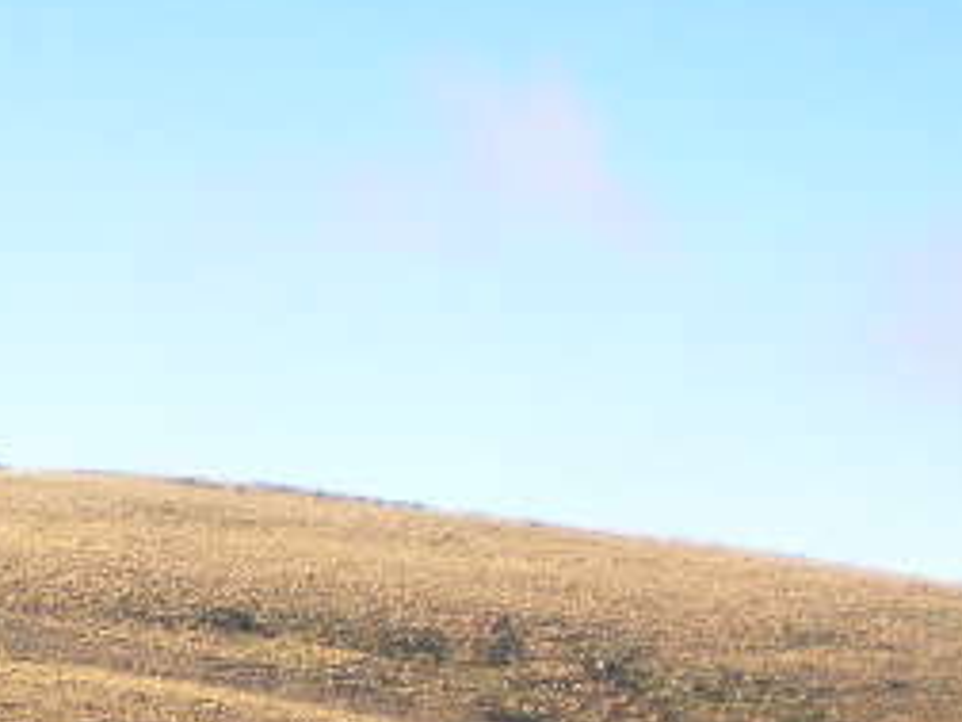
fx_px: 3946
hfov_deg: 13.7
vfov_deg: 9.8
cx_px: -50
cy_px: 1383
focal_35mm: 142
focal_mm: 6.3
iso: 80
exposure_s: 1/231
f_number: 4.6
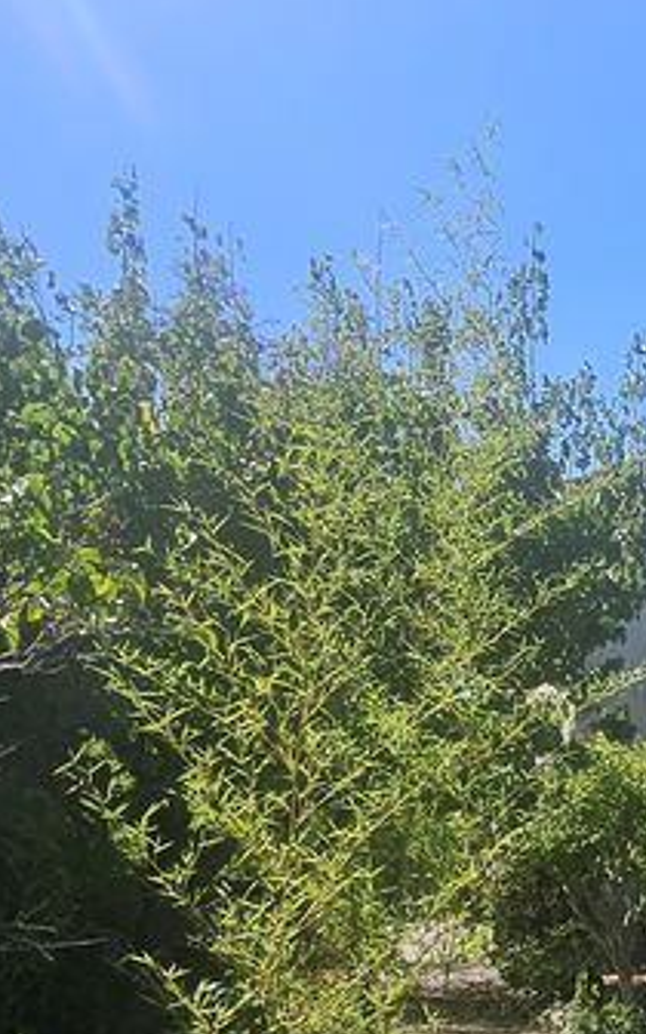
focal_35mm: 41
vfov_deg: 45.8
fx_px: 1155
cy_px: 825
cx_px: 969
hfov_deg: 24.4
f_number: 2.2
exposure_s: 1/997
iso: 32
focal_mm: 1.7
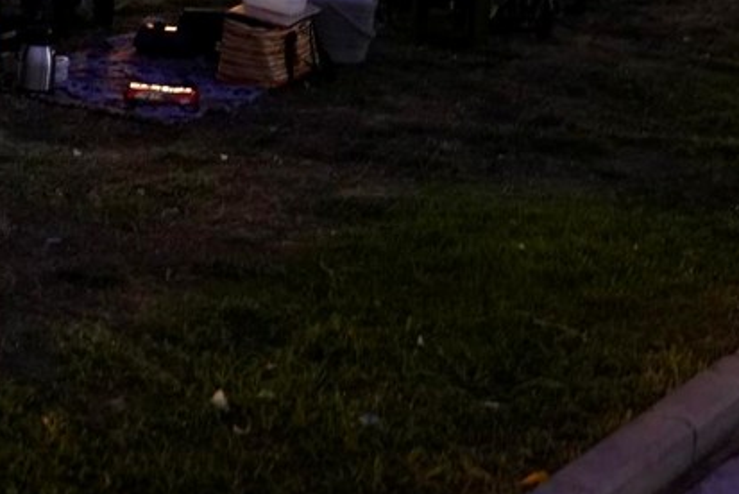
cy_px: -177
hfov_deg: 19.0
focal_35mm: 103
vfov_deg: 12.8
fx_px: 2116
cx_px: -76
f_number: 2.8
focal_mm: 37
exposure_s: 1/4
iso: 5000
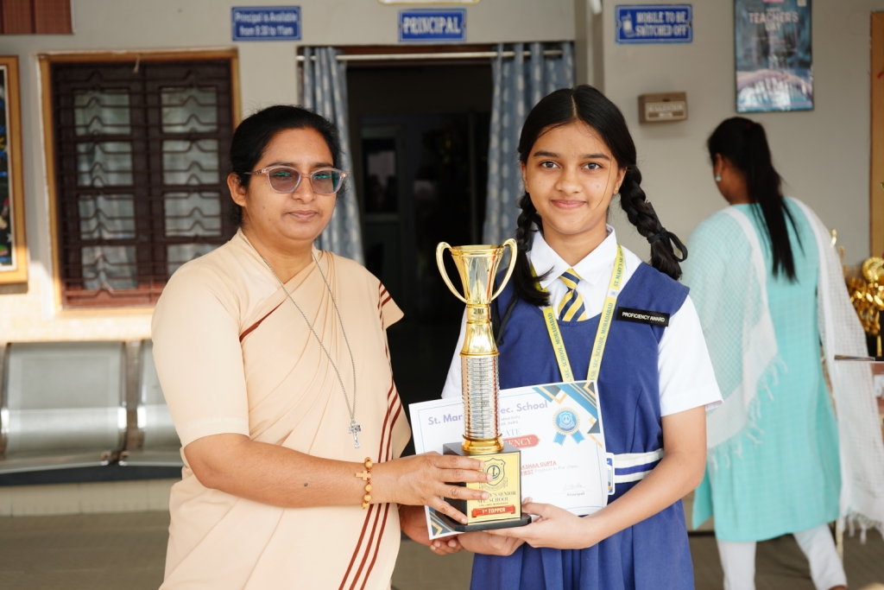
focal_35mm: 52
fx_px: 1277
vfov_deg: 26.0
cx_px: 442
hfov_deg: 38.2
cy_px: 295
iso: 100
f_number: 5.6
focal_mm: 52
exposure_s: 1/80
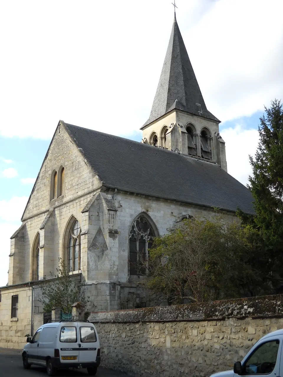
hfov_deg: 30.3
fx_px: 523
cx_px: 142
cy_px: 188
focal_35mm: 48
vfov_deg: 39.7
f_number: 3.3
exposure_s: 1/353
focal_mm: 7.88
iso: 64
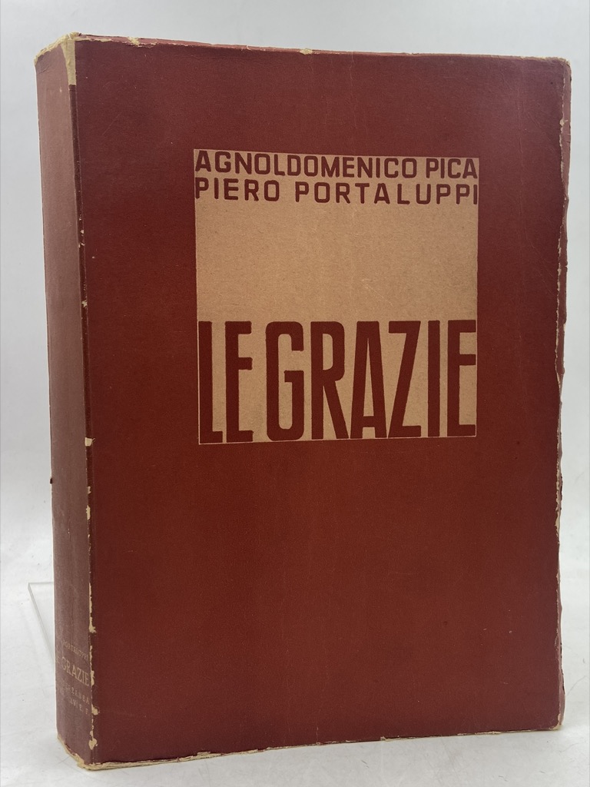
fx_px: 591
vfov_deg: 67.3
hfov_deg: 53.1
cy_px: 394
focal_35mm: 26
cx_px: 295
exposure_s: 1/248
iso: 32
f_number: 1.8
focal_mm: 4.25
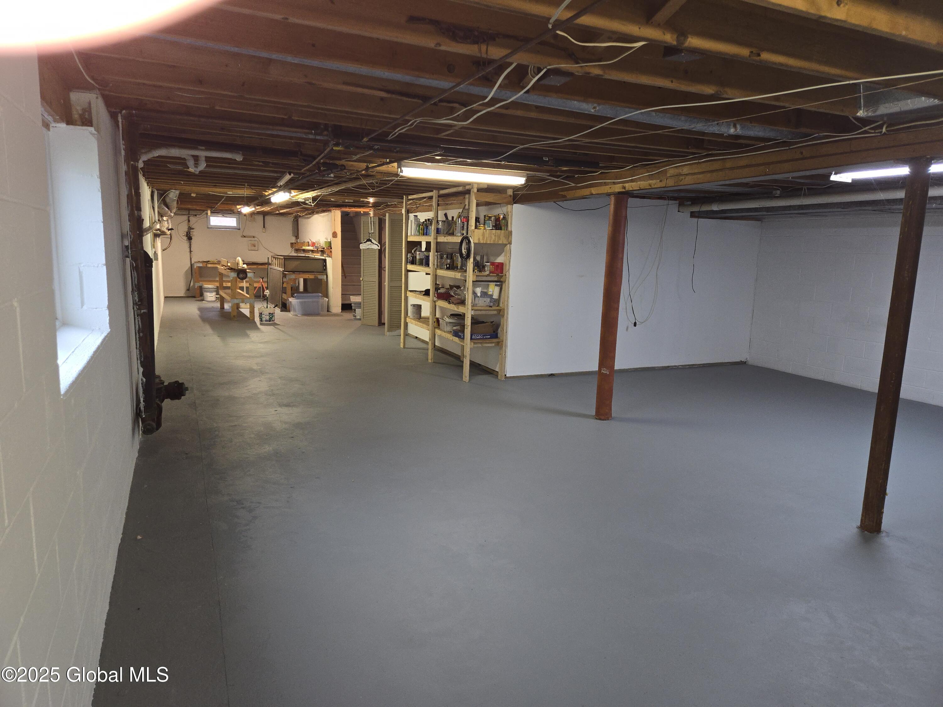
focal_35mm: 23
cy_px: 354
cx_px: 472
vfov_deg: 58.9
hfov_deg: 73.9
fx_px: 627
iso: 100
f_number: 1.8
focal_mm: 5.4
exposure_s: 1/40
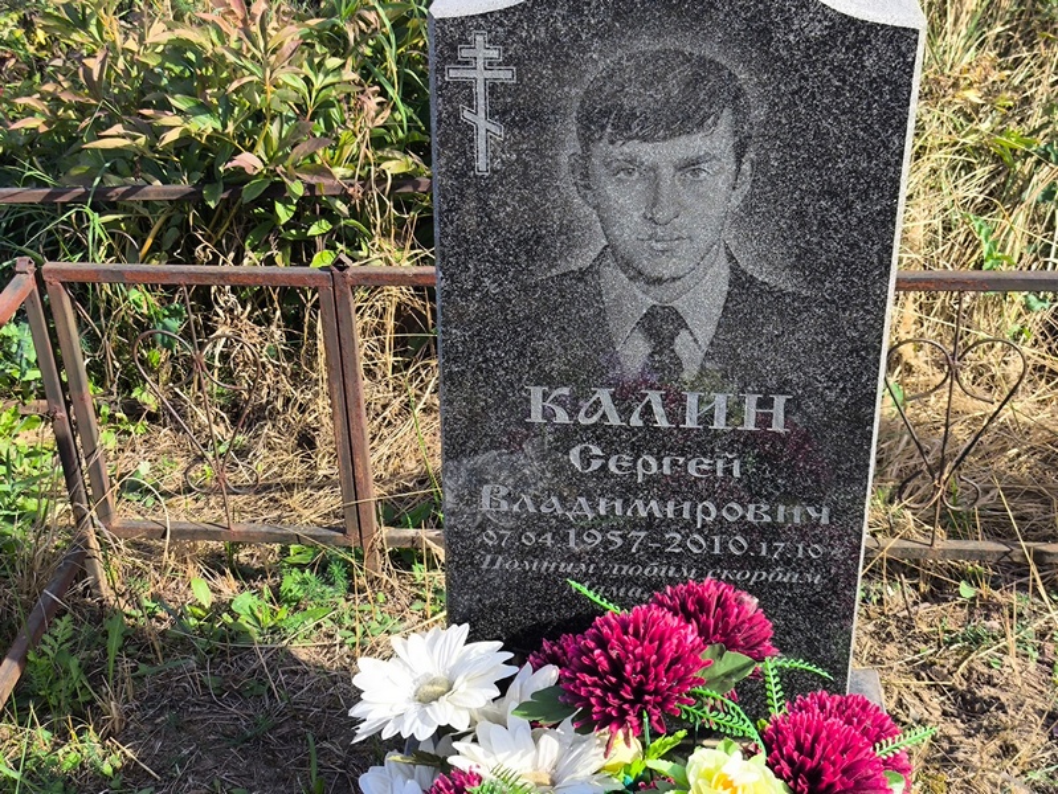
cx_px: 529
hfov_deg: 38.2
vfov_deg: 29.1
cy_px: 397
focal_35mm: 50
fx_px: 1529
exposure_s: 1/754
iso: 50
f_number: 1.7
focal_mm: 4.71
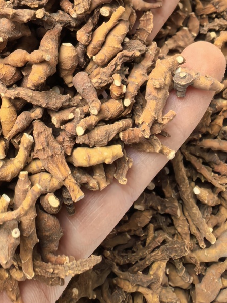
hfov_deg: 29.3
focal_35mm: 48
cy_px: 95
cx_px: 34
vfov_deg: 39.1
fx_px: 420
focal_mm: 1.95
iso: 400
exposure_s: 1/167
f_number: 2.2
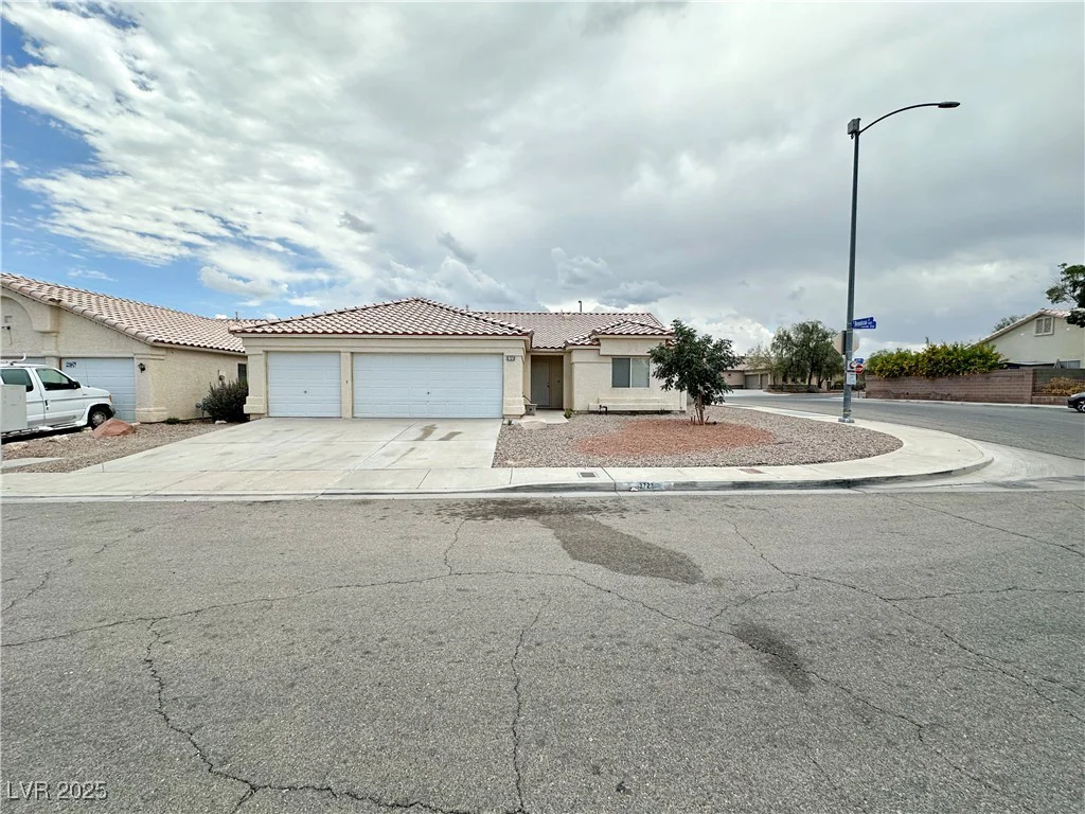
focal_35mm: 14
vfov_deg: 85.7
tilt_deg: -1.3
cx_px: 542
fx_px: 439
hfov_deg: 102.1
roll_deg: +0.4
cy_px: 407
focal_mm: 2.22
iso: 50
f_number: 2.2
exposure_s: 1/2564
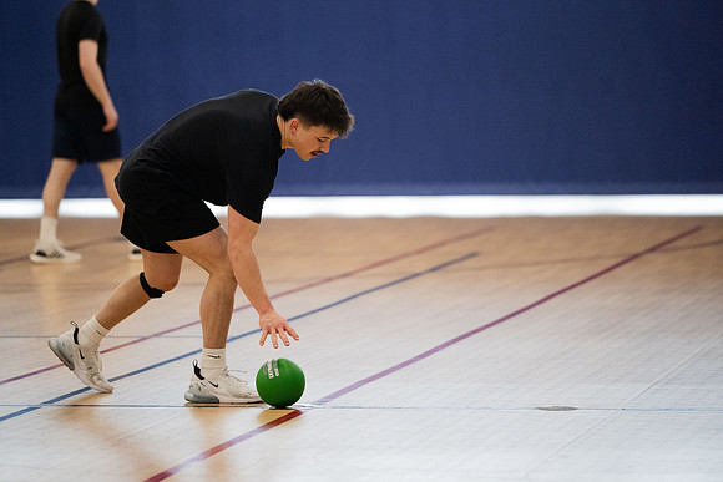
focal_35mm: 180
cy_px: 241
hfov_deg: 11.4
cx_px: 362
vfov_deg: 7.6
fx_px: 3616
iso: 4000
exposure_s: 1/1000
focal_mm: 180
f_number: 2.8
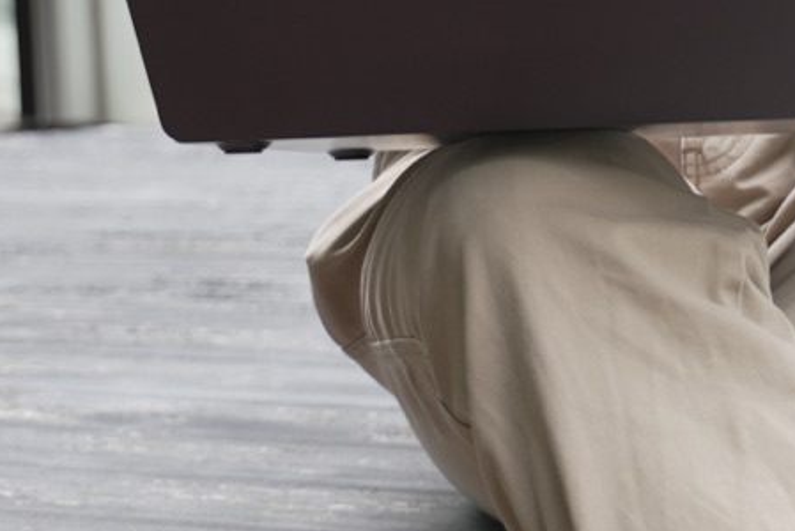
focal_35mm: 171
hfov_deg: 11.5
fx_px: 3779
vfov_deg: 7.6
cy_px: -595
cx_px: 1185
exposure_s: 1/100
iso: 100
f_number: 2.8
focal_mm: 40
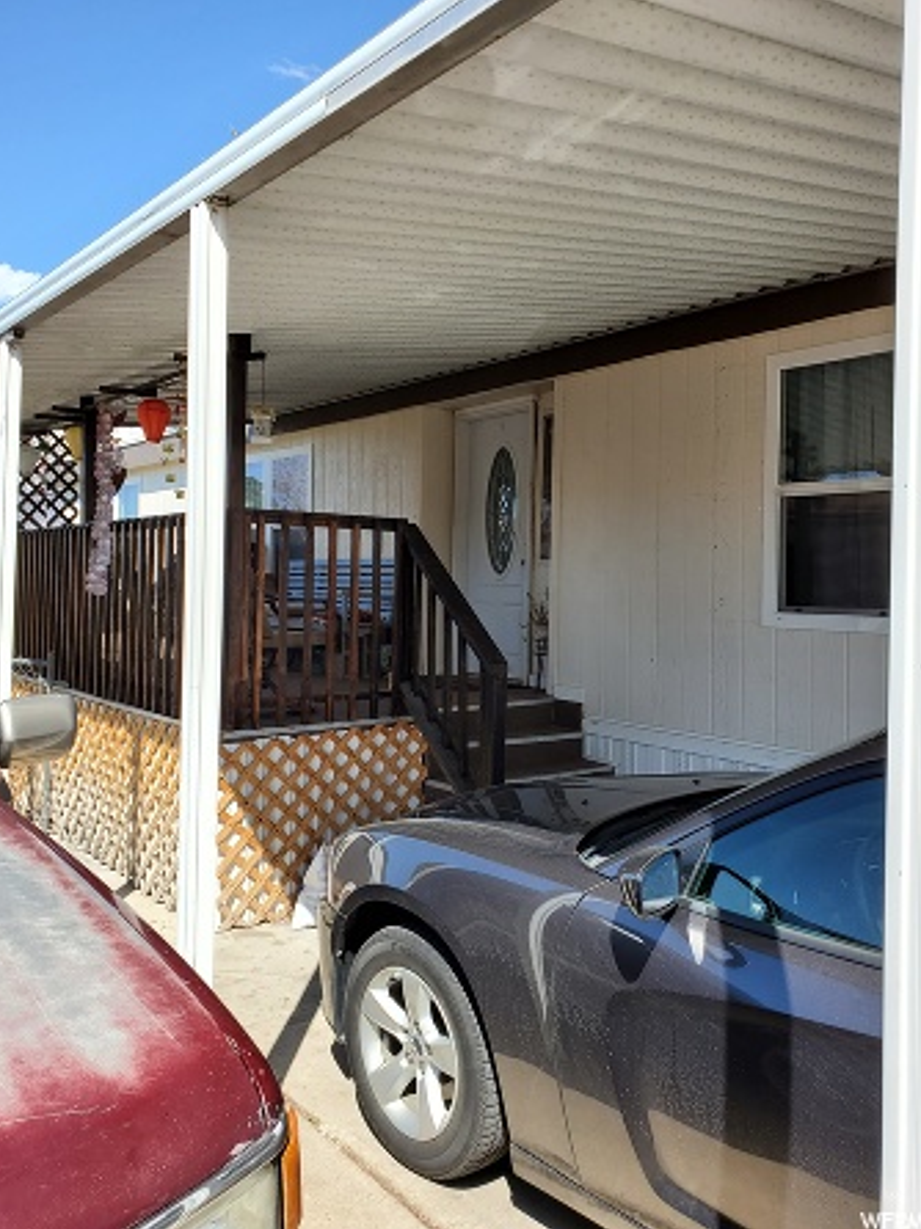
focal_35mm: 28
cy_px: 570
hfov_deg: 49.7
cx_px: 452
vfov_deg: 63.4
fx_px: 994
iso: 50
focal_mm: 4.3
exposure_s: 1/1114
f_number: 2.4
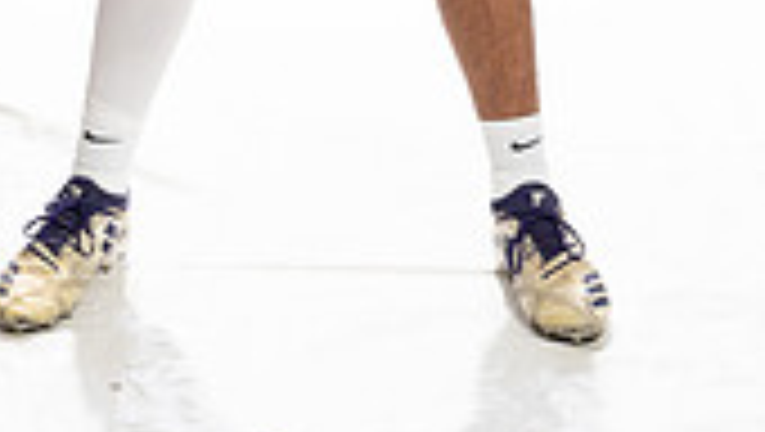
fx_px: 2863
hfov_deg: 15.2
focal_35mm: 141
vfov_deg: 8.1
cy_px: -544
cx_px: 279
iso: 800
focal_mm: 51
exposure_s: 1/250
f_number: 8
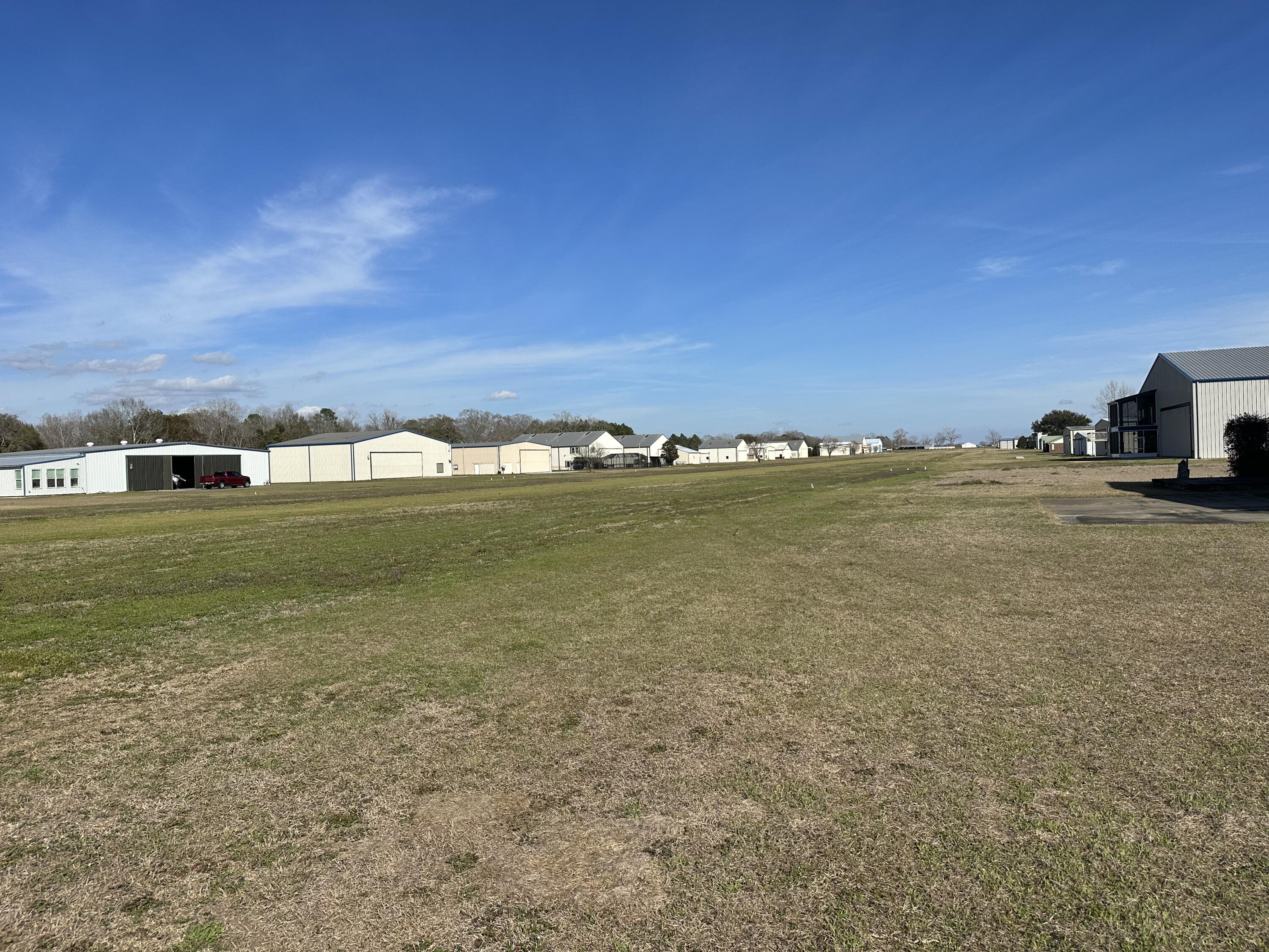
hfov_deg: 71.6
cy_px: 476
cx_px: 634
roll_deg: -0.5
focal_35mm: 24
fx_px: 880
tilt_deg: -4.2
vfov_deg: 56.8
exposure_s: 1/8197
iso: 80
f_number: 1.78
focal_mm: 6.86
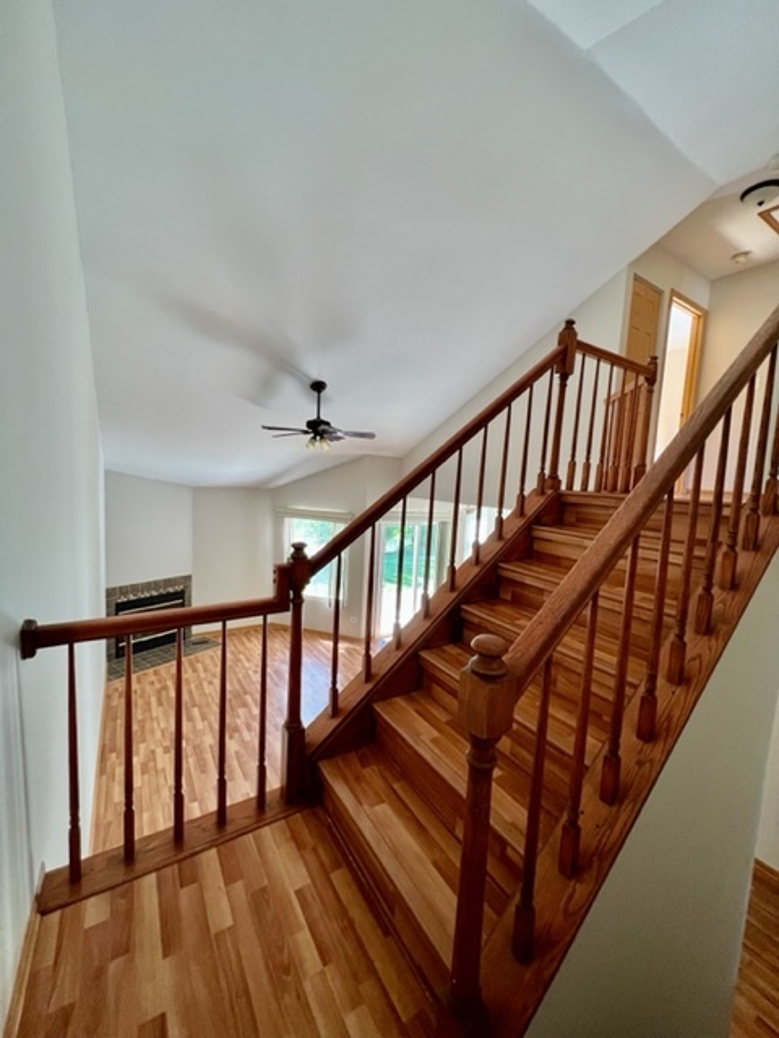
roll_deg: -2.6
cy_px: 519
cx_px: 390
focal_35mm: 13
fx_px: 390
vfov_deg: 106.2
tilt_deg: -5.3
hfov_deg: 89.9
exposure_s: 1/99
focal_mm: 1.57
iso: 125
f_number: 1.8
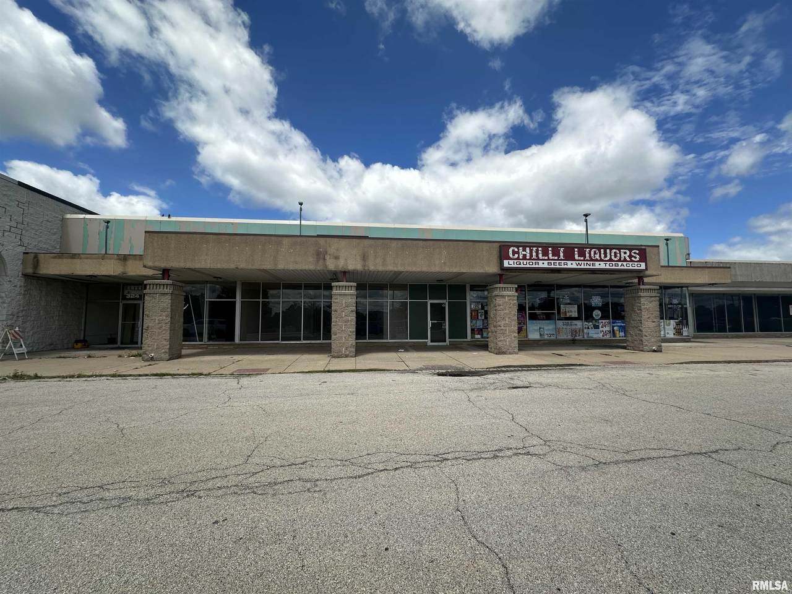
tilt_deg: +4.1
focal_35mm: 14
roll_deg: -0.2
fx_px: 320
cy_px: 297
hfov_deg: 102.1
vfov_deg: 85.7
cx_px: 396
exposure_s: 1/2506
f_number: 2.2
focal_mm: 2.22
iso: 50
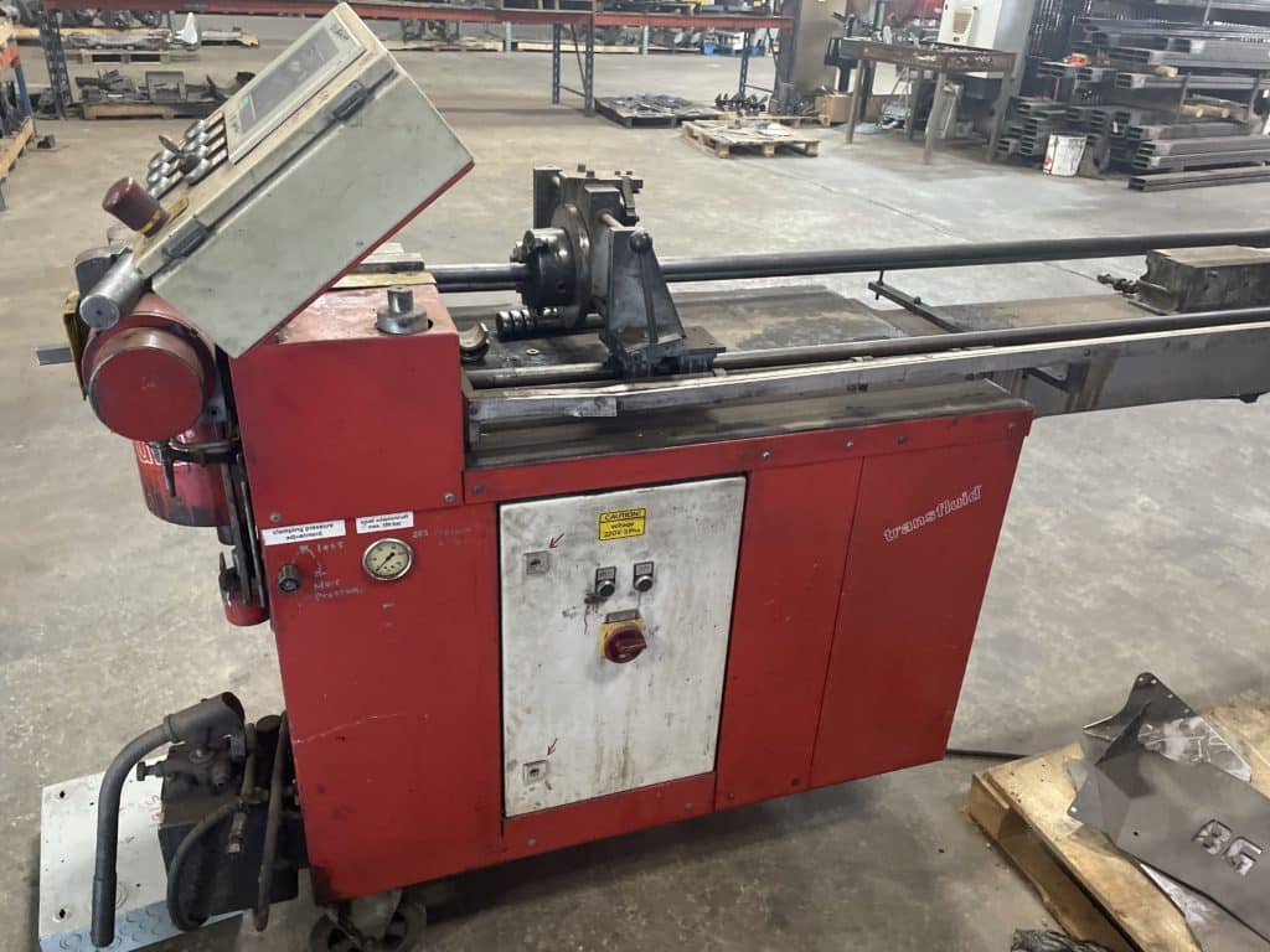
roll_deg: -3.3
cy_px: 476
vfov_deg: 53.1
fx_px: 954
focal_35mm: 26
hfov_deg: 67.3
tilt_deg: -27.9
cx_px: 635
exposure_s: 1/40
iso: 400
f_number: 1.6
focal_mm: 4.2
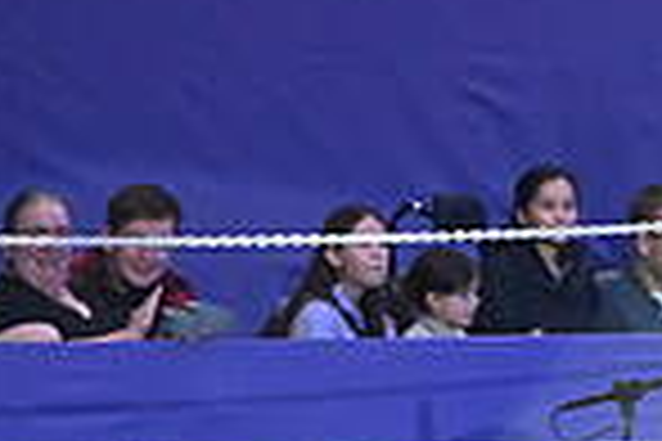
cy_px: 299
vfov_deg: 1.7
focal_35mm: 791
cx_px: 1270
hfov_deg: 2.6
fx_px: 14544
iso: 8000
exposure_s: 1/800
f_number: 4
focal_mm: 200
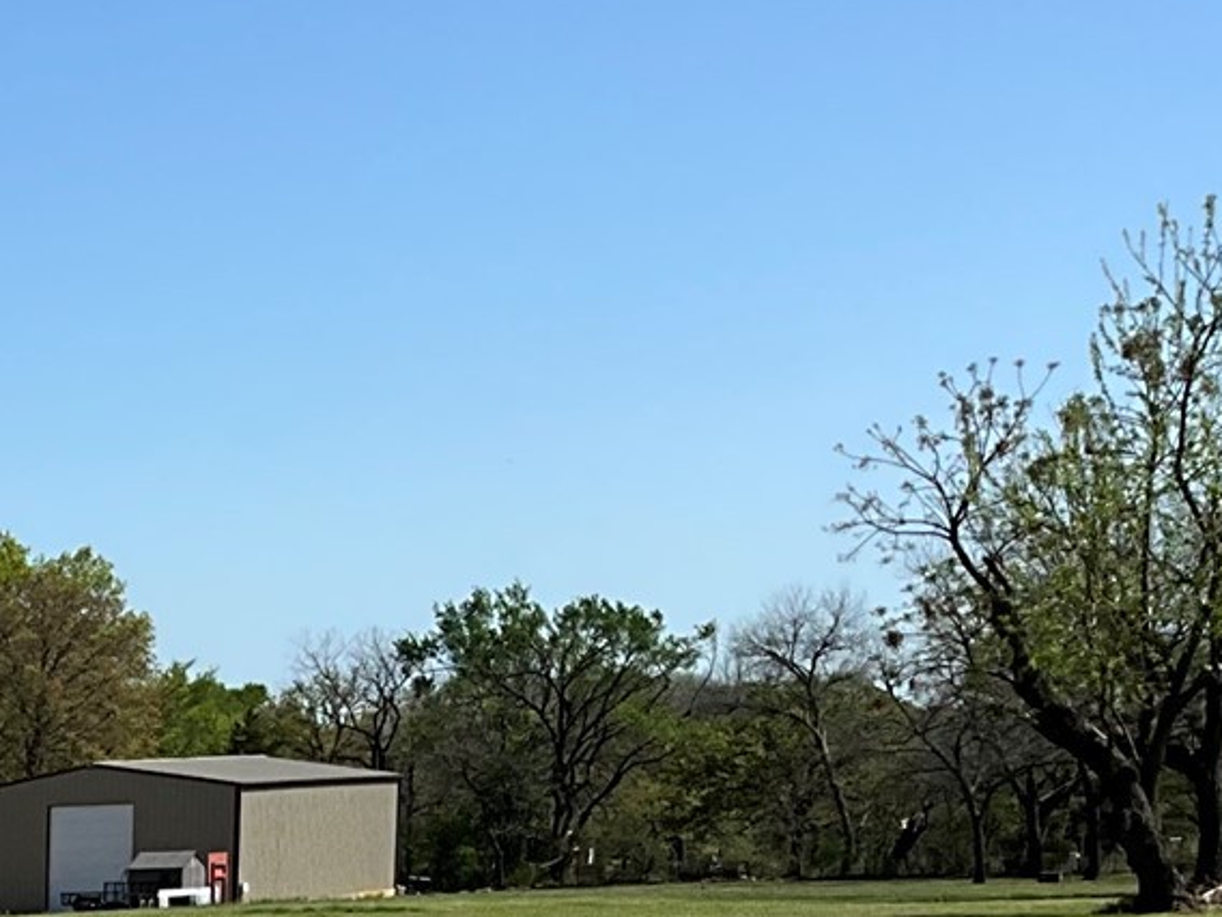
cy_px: 1503
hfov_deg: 17.2
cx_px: -826
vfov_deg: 13.9
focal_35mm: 98
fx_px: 3460
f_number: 1.8
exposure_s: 1/2538
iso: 25
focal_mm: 3
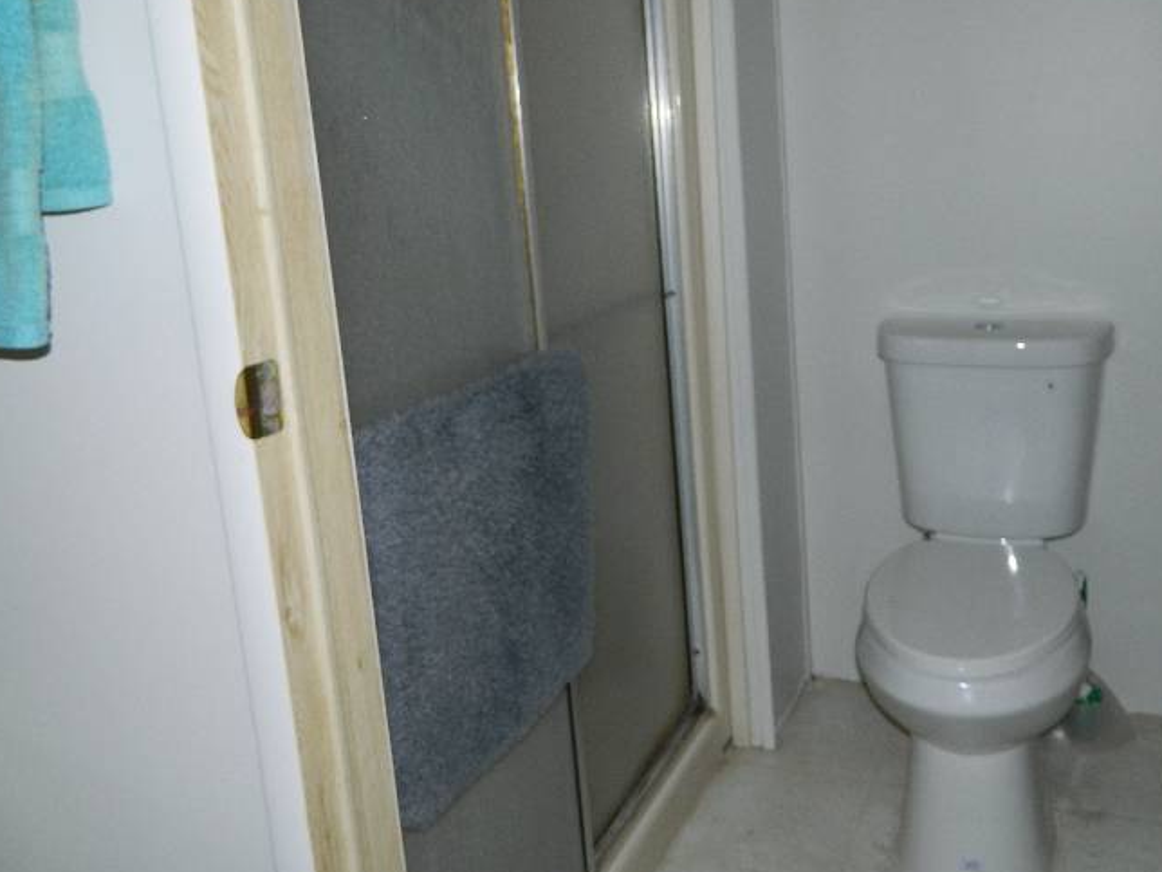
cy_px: 348
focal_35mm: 33
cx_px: 742
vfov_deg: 42.7
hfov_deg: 54.6
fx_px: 1108
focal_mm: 4.5
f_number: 3.1
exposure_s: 1/30
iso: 200
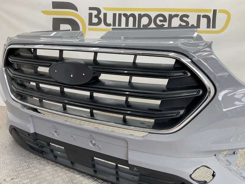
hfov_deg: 61.7
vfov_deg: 48.2
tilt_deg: -9.4
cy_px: 92
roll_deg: -3.7
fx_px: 205
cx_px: 122
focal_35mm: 29
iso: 25
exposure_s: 1/100
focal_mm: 3
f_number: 1.8
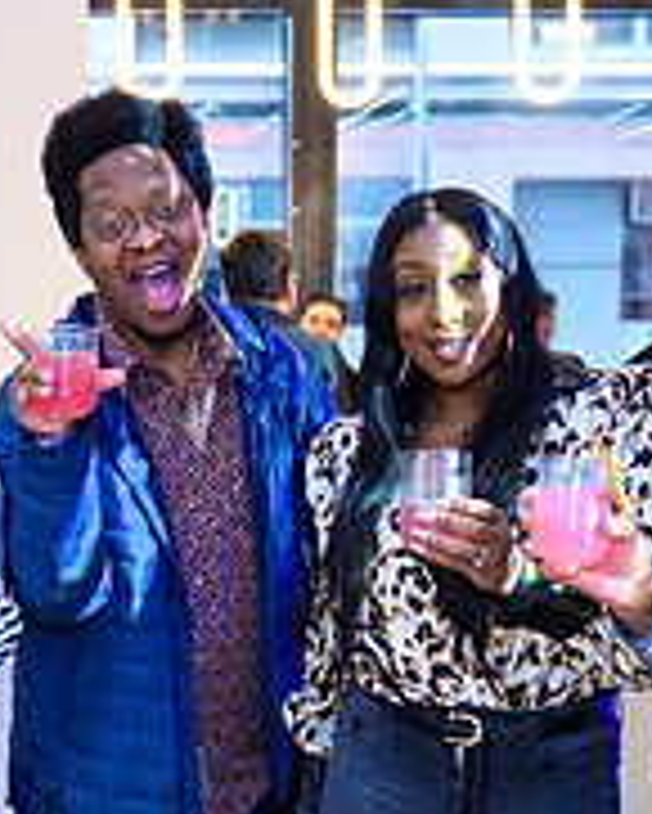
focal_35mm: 72
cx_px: 13
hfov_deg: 20.6
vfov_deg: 26.1
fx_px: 1735
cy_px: 607
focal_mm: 24
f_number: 3.2
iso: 1600
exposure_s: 1/125
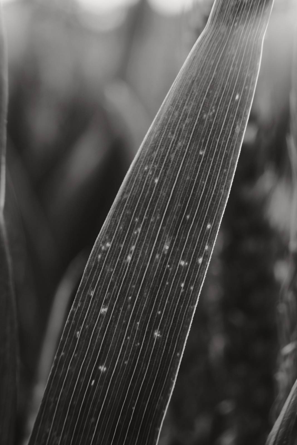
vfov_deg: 26.6
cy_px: 222
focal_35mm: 76
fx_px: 940
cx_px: 148
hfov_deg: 18.0
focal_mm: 50.5
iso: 640
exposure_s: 1/220
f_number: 8
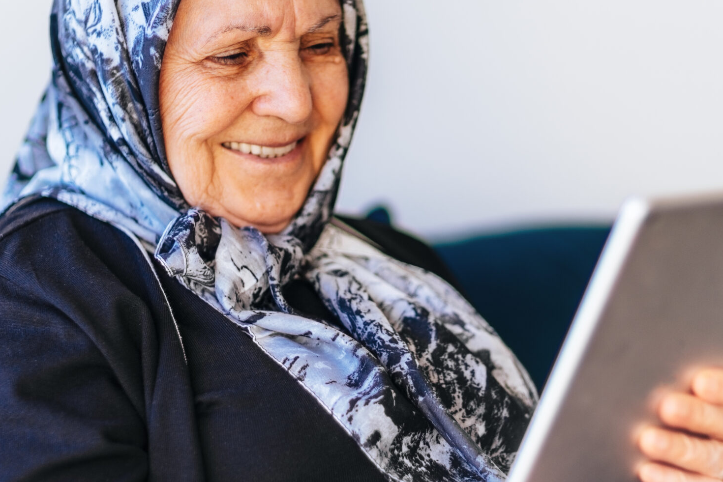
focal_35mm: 148
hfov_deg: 13.9
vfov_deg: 9.3
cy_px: 242
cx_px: 383
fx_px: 2973
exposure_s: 1/1000
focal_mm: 85
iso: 100
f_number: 1.3
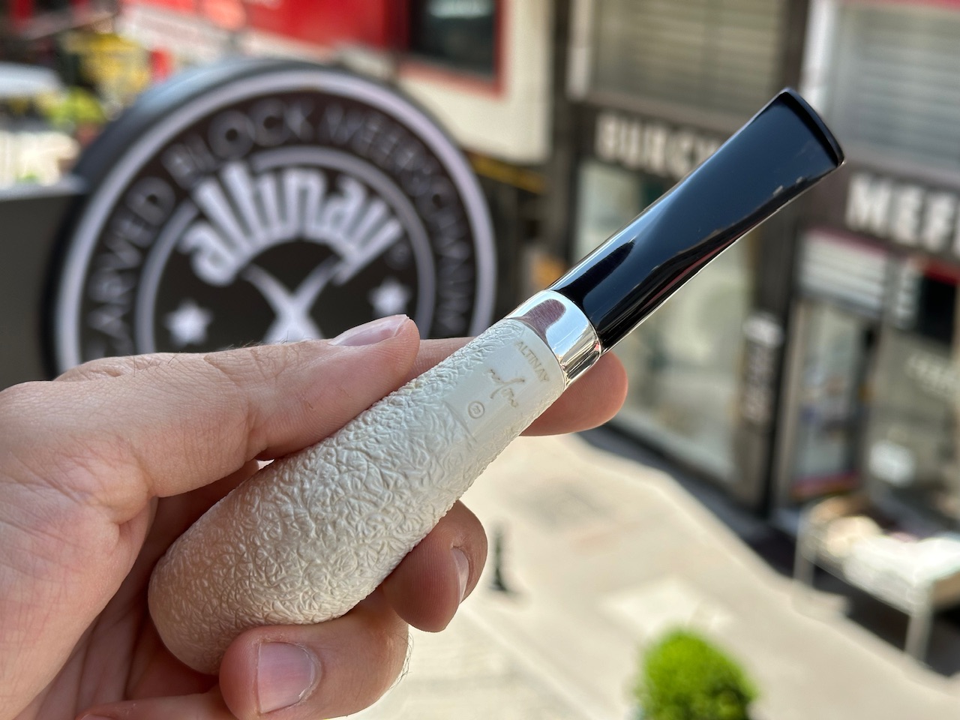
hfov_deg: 39.7
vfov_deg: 30.3
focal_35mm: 48
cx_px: 480
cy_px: 360
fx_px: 1331
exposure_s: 1/1085
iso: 64
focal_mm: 6.86
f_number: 1.78
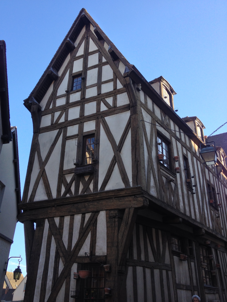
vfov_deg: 52.6
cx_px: 114
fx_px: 306
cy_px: 151
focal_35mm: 35
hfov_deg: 40.7
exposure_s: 1/286
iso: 50
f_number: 2.4
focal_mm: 4.28
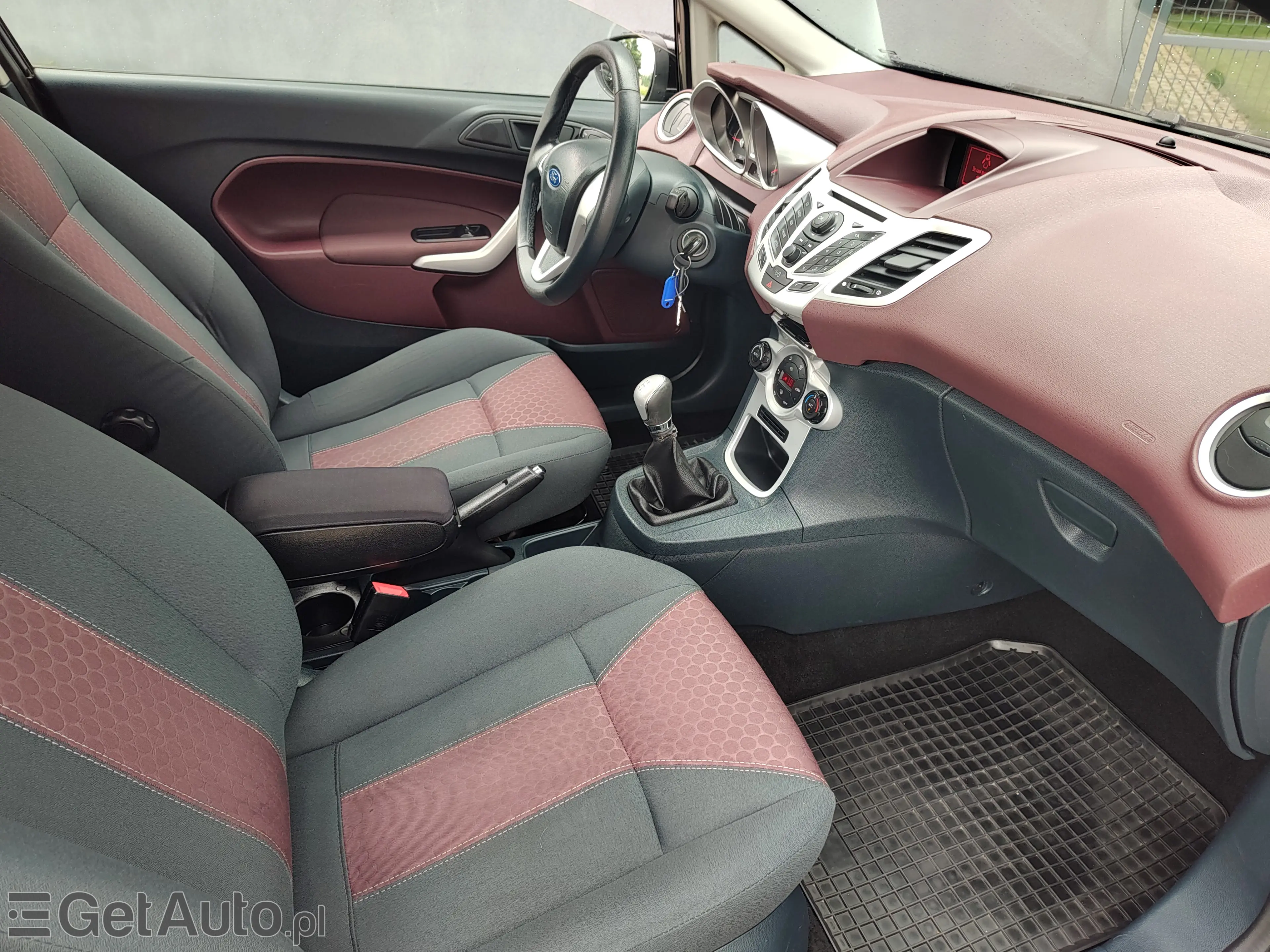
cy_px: 476
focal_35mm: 23
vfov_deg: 58.9
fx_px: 844
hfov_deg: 73.9
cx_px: 635
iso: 100
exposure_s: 1/132
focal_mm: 5.56
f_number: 1.8
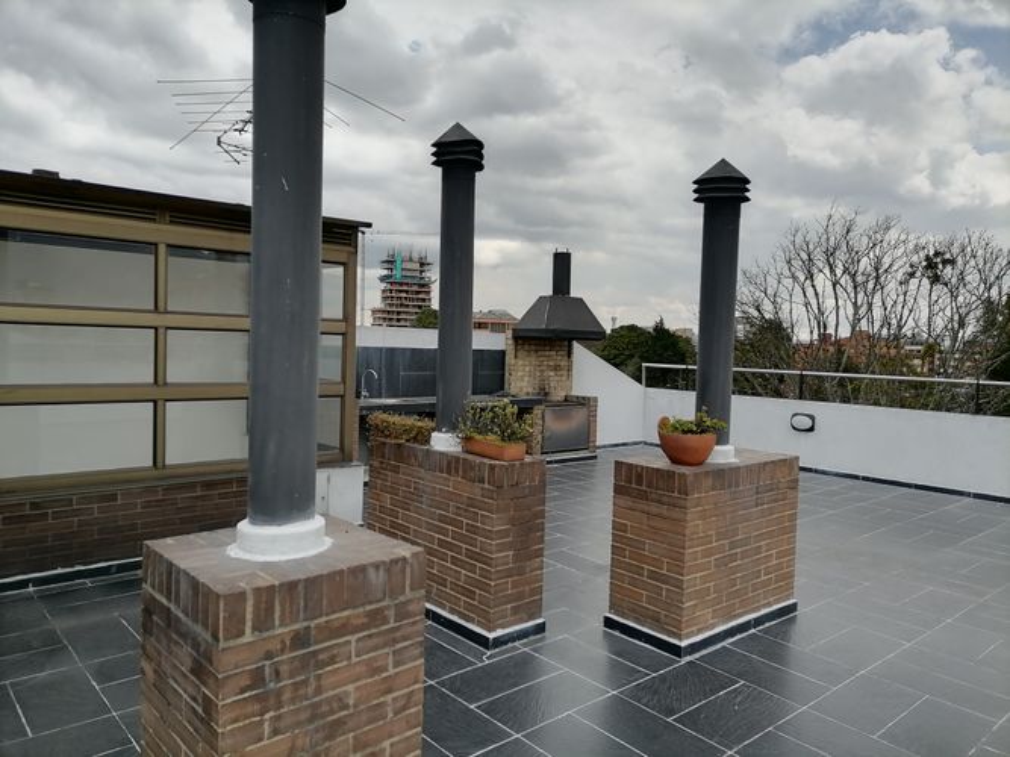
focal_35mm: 27
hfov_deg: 65.3
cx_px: 505
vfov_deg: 51.3
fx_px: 788
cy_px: 378
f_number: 1.8
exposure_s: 1/1304
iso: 50
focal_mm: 5.4
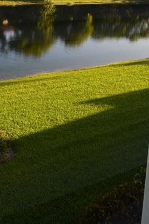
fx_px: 311
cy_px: 26
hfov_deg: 26.9
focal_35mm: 50
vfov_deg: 37.3
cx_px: 55
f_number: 9
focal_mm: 18
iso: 400
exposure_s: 1/125
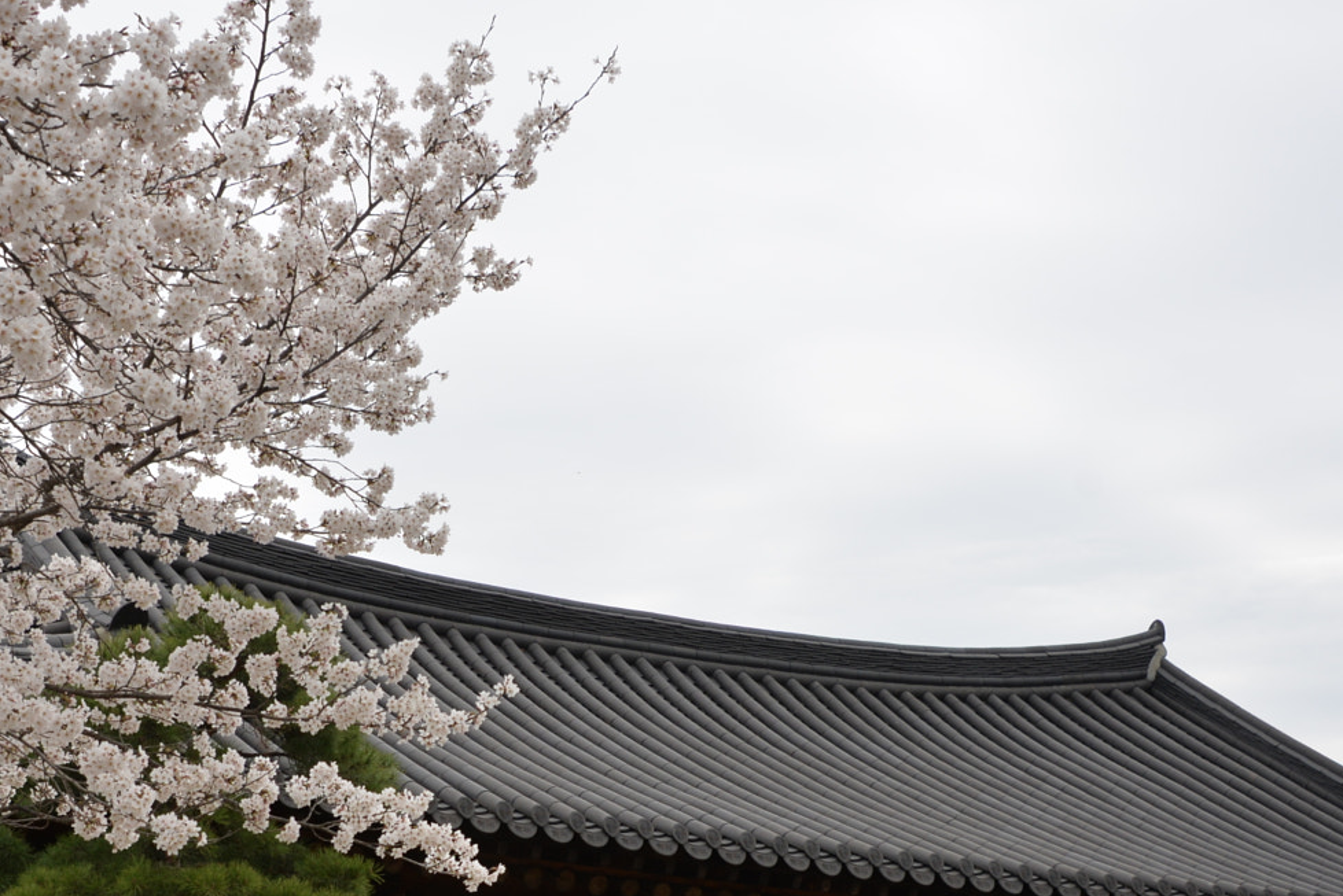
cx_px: 494
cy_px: 825
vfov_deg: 19.9
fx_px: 2500
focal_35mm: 67
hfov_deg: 29.9
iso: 250
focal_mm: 32
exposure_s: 1/500
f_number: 6.3
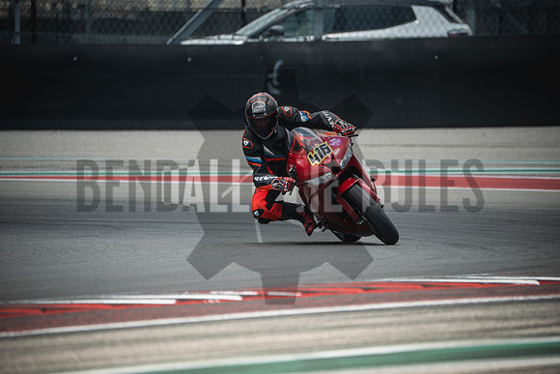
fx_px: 9335
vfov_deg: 2.3
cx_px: 280
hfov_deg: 3.4
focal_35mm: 600
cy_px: 187
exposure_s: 1/400
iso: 250
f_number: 5.6
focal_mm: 400
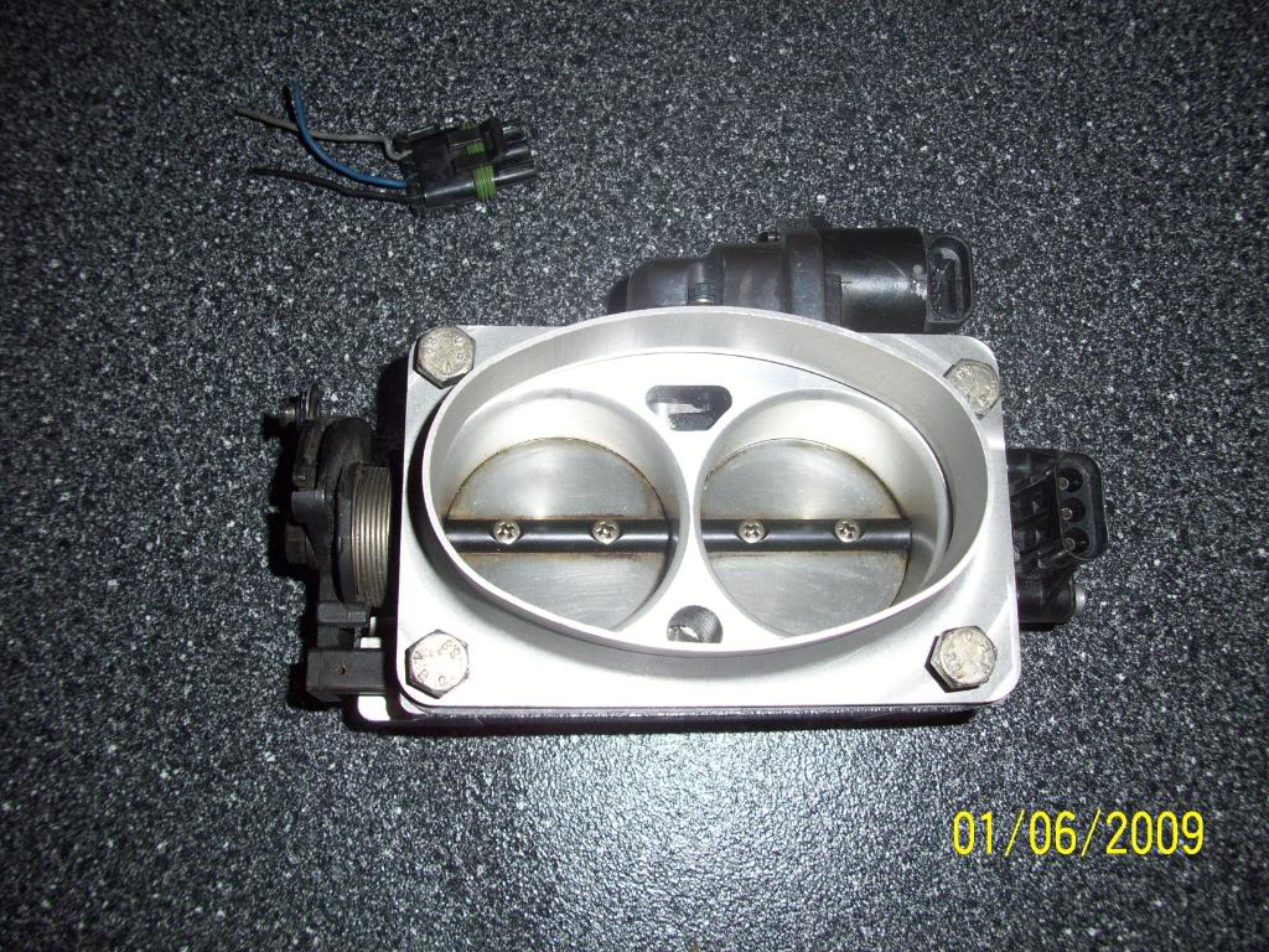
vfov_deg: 41.8
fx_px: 1246
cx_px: 634
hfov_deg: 54.0
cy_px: 476
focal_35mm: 34
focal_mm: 5.7
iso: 80
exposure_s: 1/40
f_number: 2.9
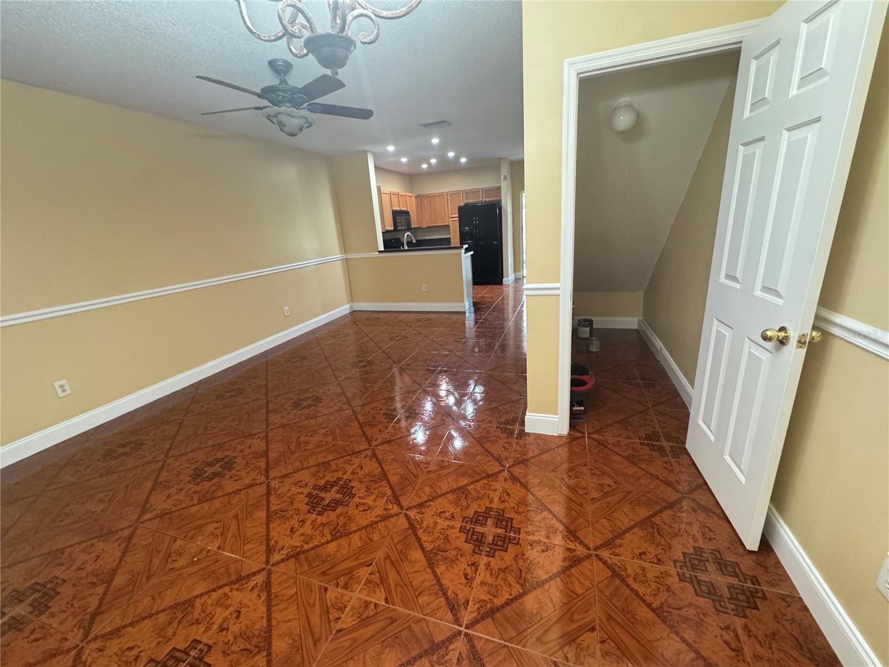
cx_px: 444
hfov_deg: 102.1
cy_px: 334
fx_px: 360
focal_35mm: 14
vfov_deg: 85.7
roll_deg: +4.9
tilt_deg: -17.2
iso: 640
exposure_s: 1/60
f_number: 2.2
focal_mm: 2.22
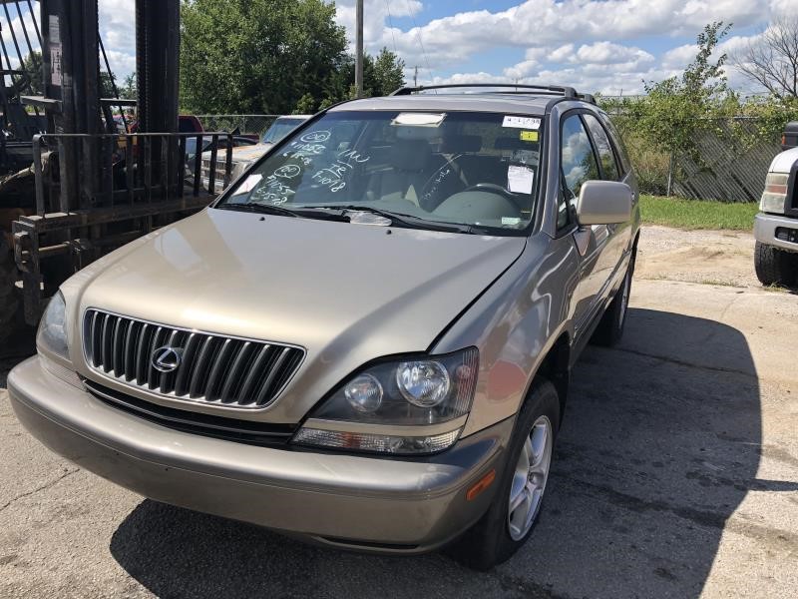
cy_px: 300
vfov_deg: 49.7
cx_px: 399
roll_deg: +0.5
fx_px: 645
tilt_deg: -14.4
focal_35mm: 28
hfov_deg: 63.4
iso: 20
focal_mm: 3.99
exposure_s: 1/1799
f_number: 1.8
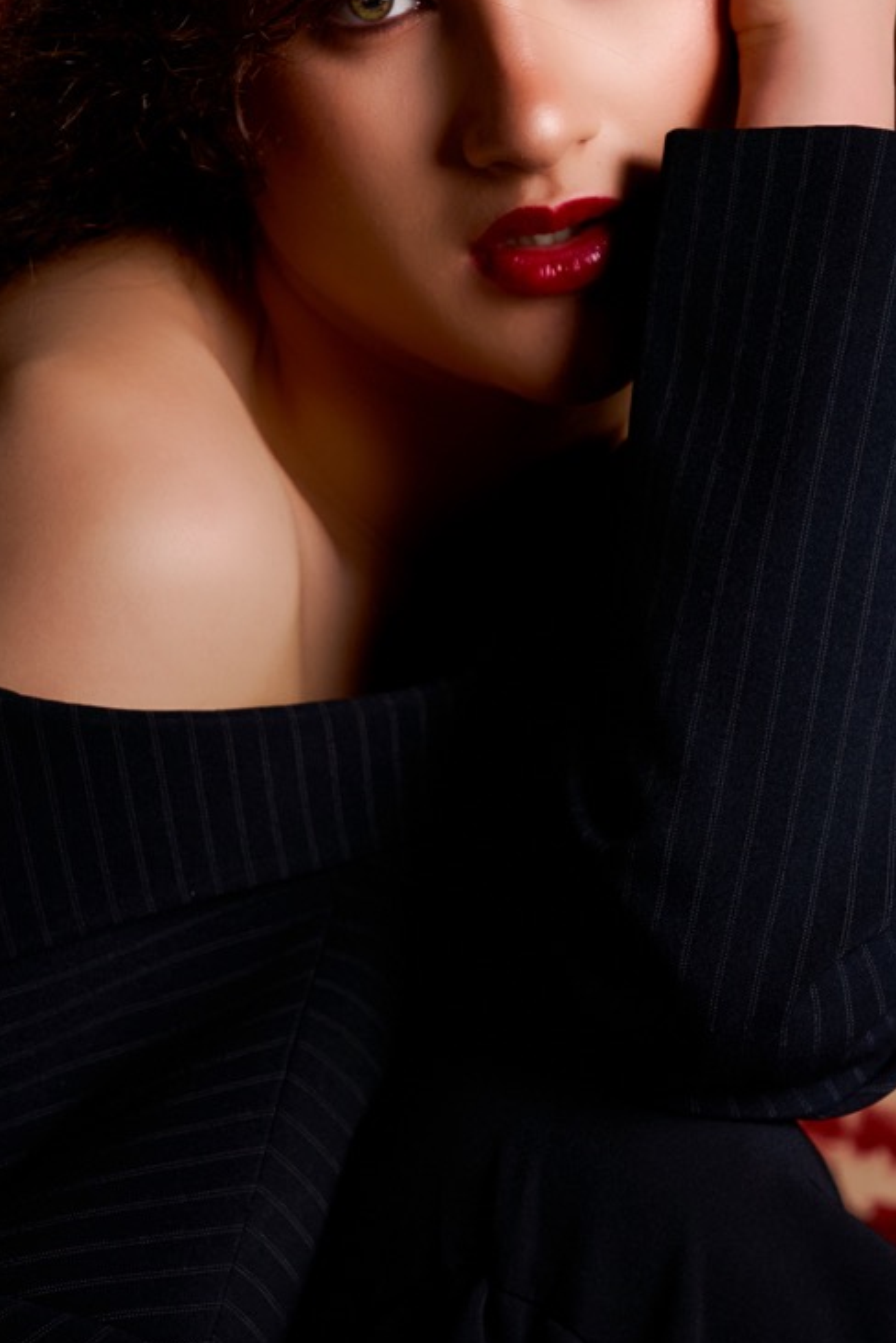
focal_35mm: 192
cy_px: 456
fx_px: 7161
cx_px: 433
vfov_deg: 10.7
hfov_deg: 7.2
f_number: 5.6
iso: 200
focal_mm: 78
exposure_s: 1/160
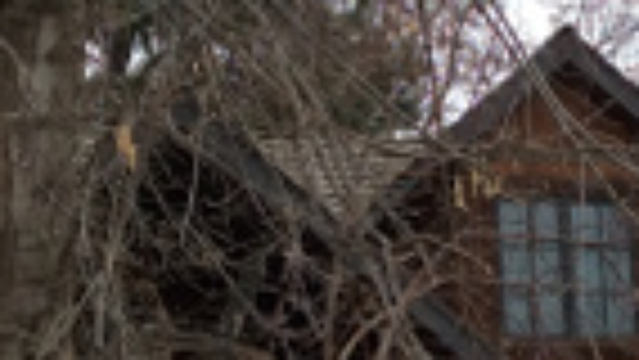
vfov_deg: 7.7
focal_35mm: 157
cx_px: 356
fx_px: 2661
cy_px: 346
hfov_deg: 13.7
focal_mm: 3.3
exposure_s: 1/196
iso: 32
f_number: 2.4
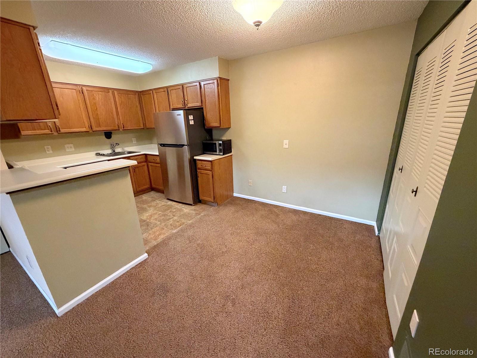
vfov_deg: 85.7
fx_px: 193
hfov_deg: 102.1
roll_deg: +2.6
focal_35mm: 14
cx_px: 238
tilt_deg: -15.6
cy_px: 179
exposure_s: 1/60
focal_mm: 2.22
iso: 500
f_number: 2.2
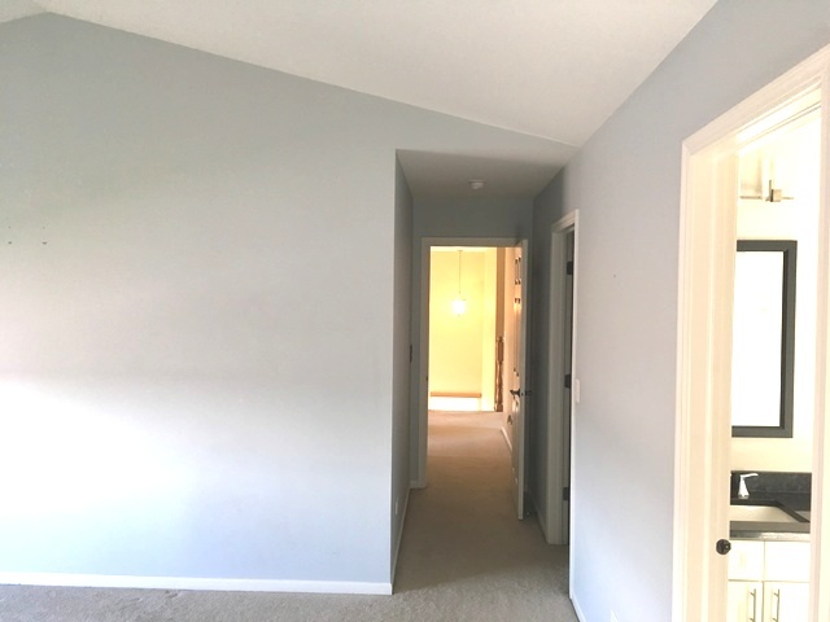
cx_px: 415
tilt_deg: -1.3
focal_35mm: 29
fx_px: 695
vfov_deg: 48.2
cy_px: 311
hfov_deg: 61.7
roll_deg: -2.4
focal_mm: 4.15
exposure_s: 1/30
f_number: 2.2
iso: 100
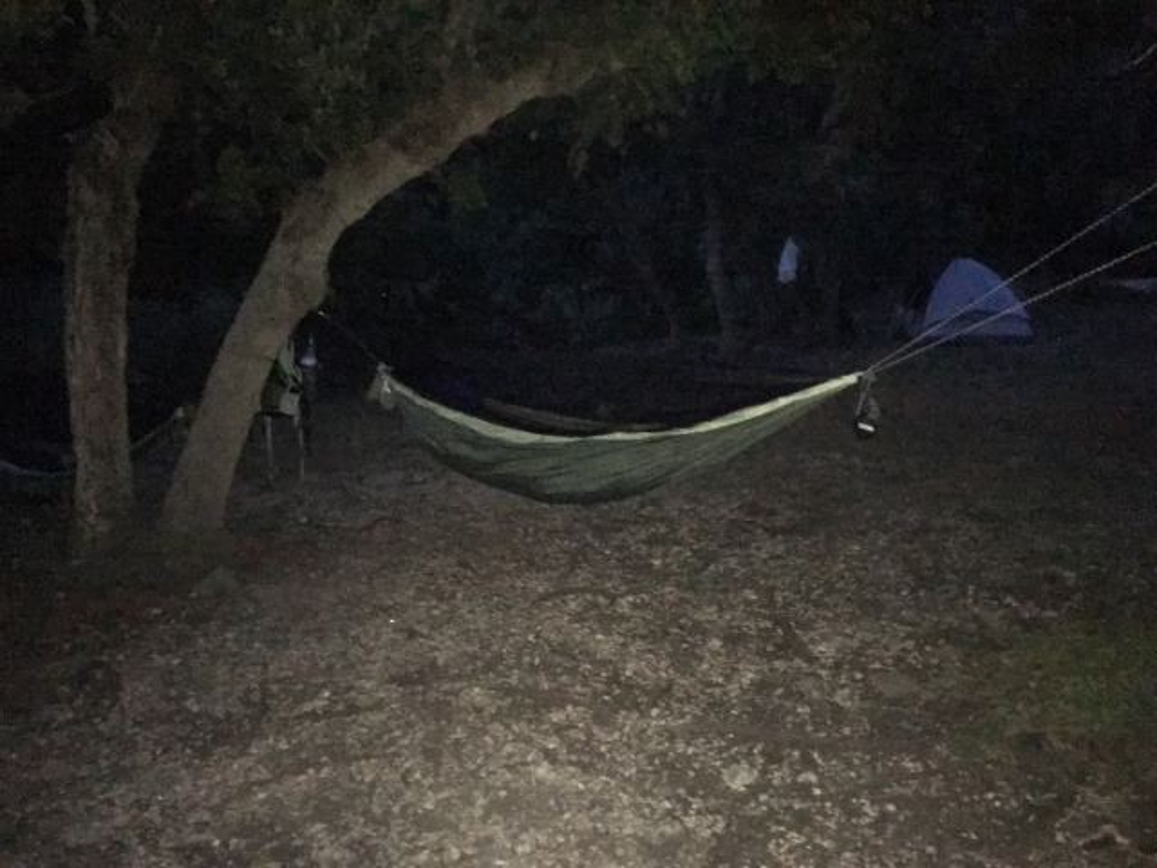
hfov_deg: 61.7
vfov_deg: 48.2
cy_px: 434
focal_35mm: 29
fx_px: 969
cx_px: 578
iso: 2000
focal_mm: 4.15
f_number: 2.2
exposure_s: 1/16
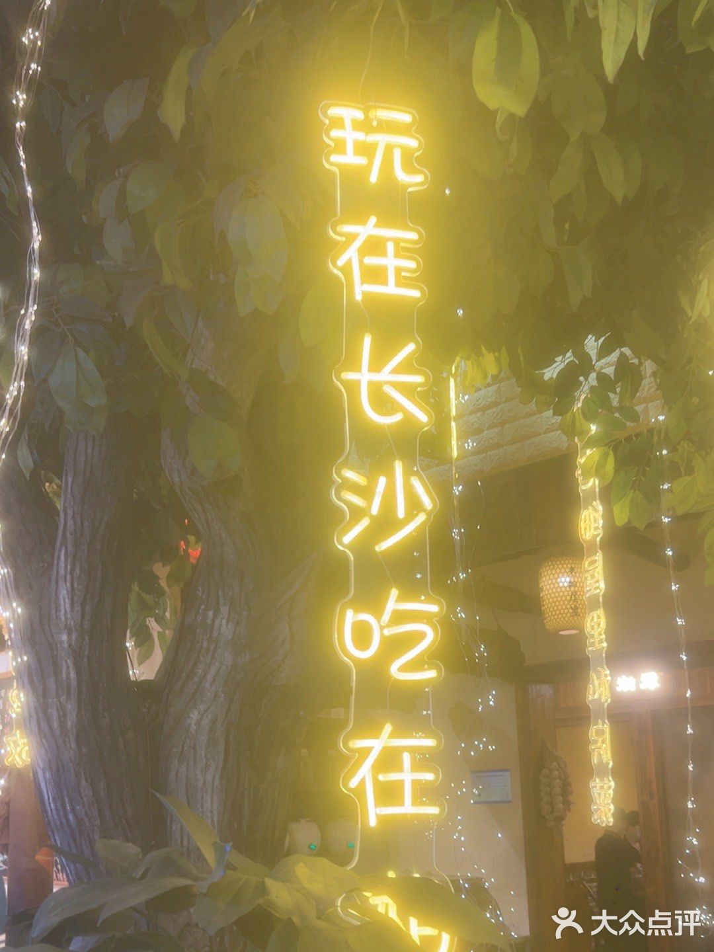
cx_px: 357
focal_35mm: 26
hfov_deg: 53.1
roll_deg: +1.1
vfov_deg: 67.3
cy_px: 476
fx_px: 715
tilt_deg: +10.2
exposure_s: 1/50
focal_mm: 5.7
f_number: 1.5
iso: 80
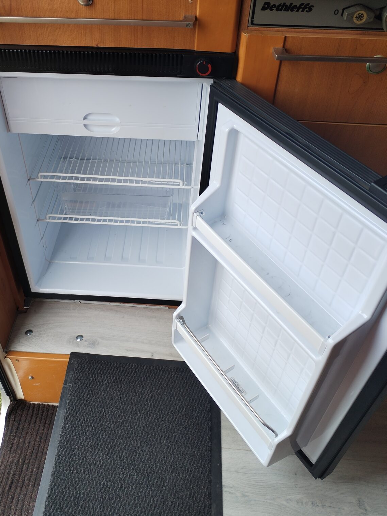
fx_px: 492
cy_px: 228
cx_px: 147
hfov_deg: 42.6
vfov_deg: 55.2
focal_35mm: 33
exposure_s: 1/114
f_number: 1.8
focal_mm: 4.75
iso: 100
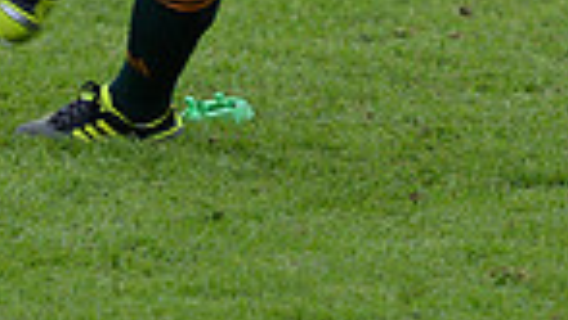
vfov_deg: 2.5
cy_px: -376
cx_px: -139
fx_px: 7236
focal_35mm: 480
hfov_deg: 4.5
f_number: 2.8
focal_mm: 116
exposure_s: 1/500
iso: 1000
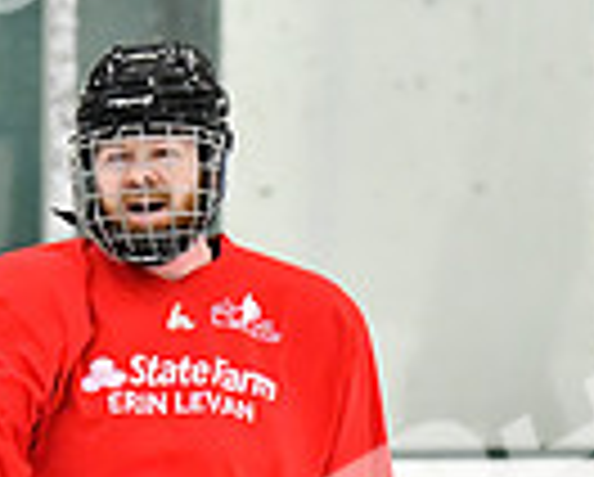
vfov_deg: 1.7
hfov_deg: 2.1
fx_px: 16286
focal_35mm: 925
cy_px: 709
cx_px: 58
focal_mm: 150
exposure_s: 1/1250
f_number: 2.8
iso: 5000
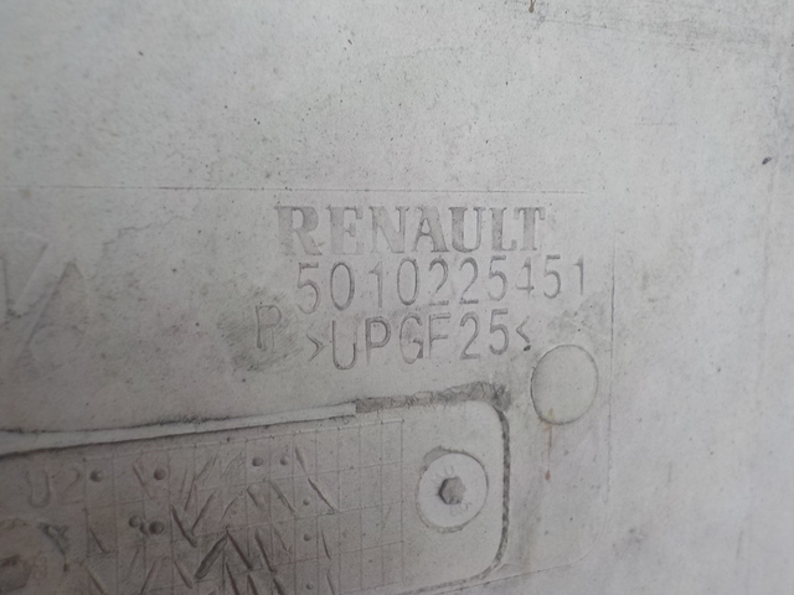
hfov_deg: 60.0
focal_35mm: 30
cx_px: 397
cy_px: 298
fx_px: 688
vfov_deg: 46.8
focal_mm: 4.1
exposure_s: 1/40
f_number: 3.3
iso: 125
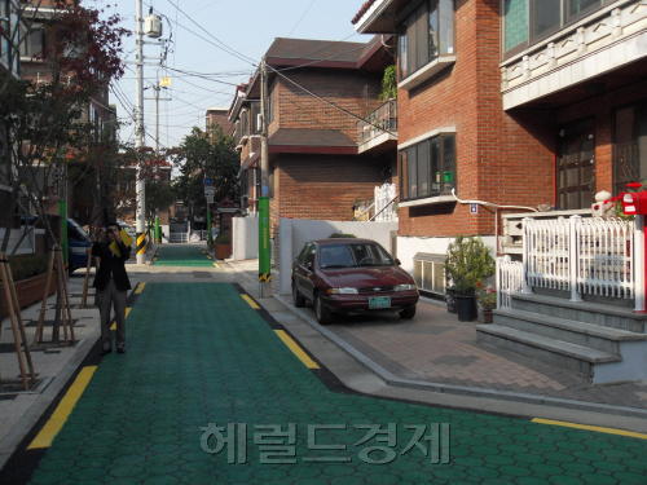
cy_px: 242
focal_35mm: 35
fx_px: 654
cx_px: 324
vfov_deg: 40.7
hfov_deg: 52.6
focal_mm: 6.3
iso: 80
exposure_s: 1/125
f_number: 8.2
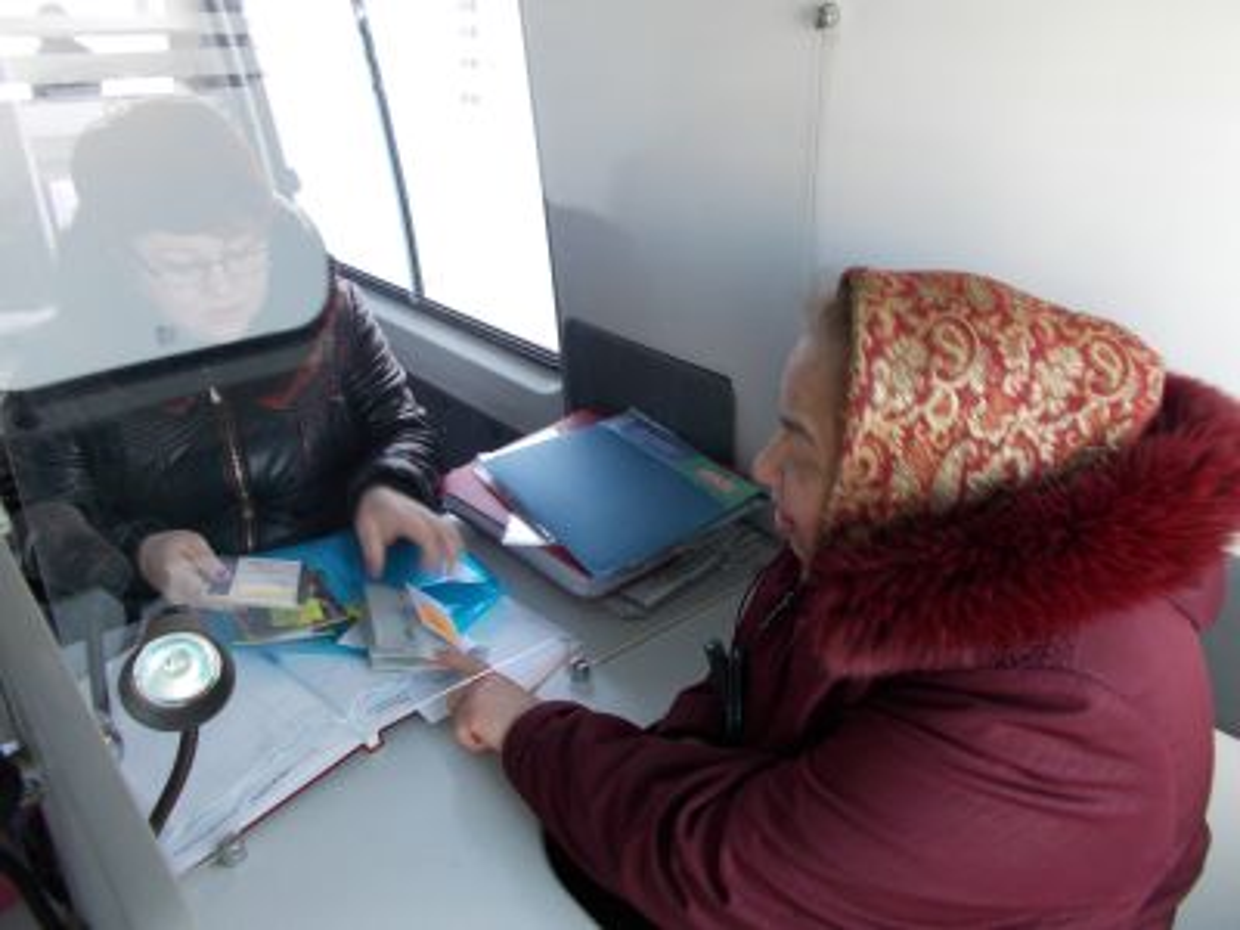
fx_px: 931
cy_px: 465
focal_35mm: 26
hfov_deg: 67.3
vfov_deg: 53.1
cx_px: 620
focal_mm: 4.6
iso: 160
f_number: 3.2
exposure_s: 1/25
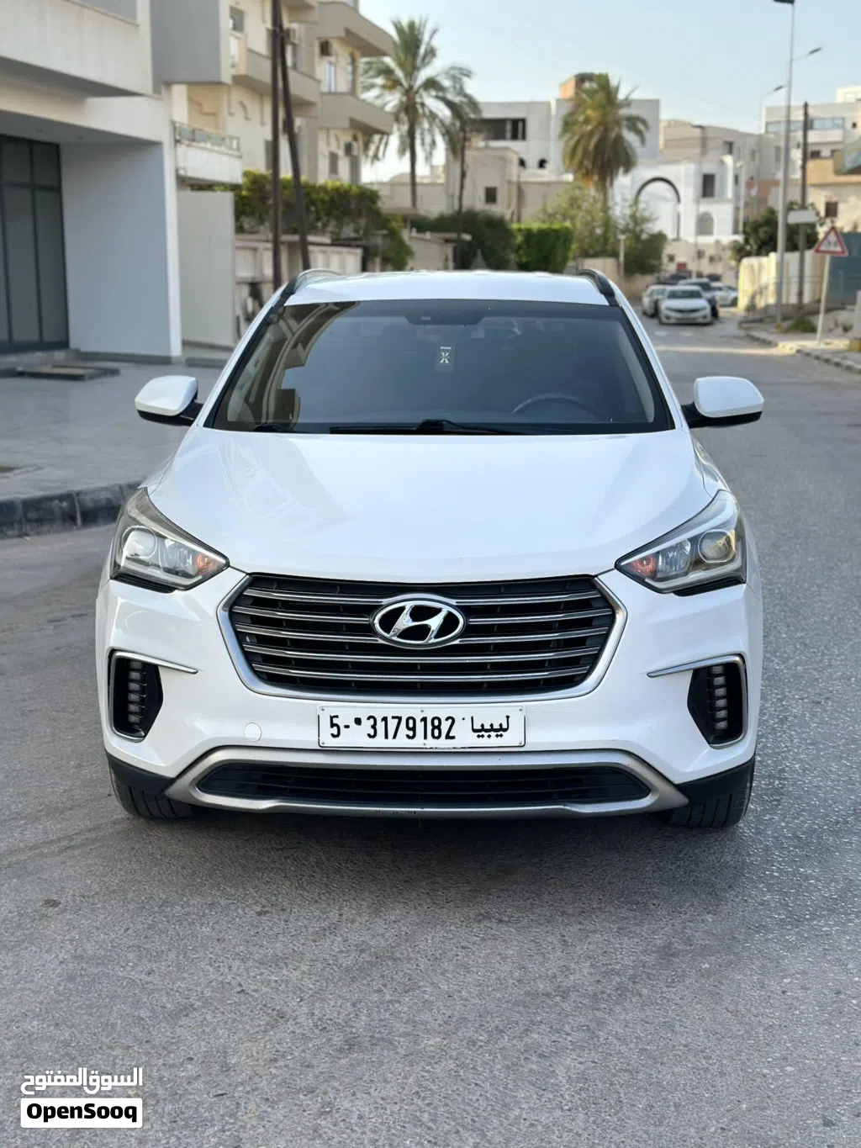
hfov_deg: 30.3
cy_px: 574
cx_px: 430
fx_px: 1592
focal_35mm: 48
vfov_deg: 39.7
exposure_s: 1/1212
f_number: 1.78
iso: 80
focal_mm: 6.86
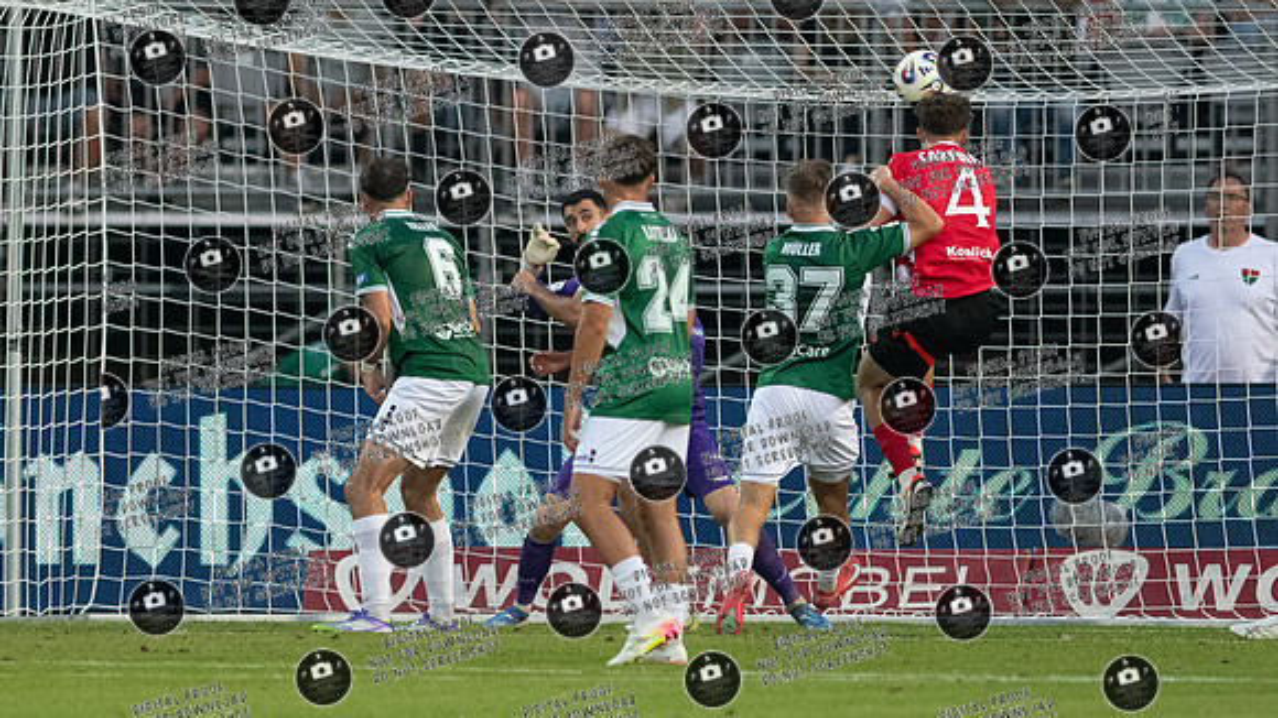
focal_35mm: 859
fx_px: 29108
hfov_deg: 2.5
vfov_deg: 1.4
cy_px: 232
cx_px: 522
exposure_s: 1/1600
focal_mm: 300
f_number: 3.2
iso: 3200
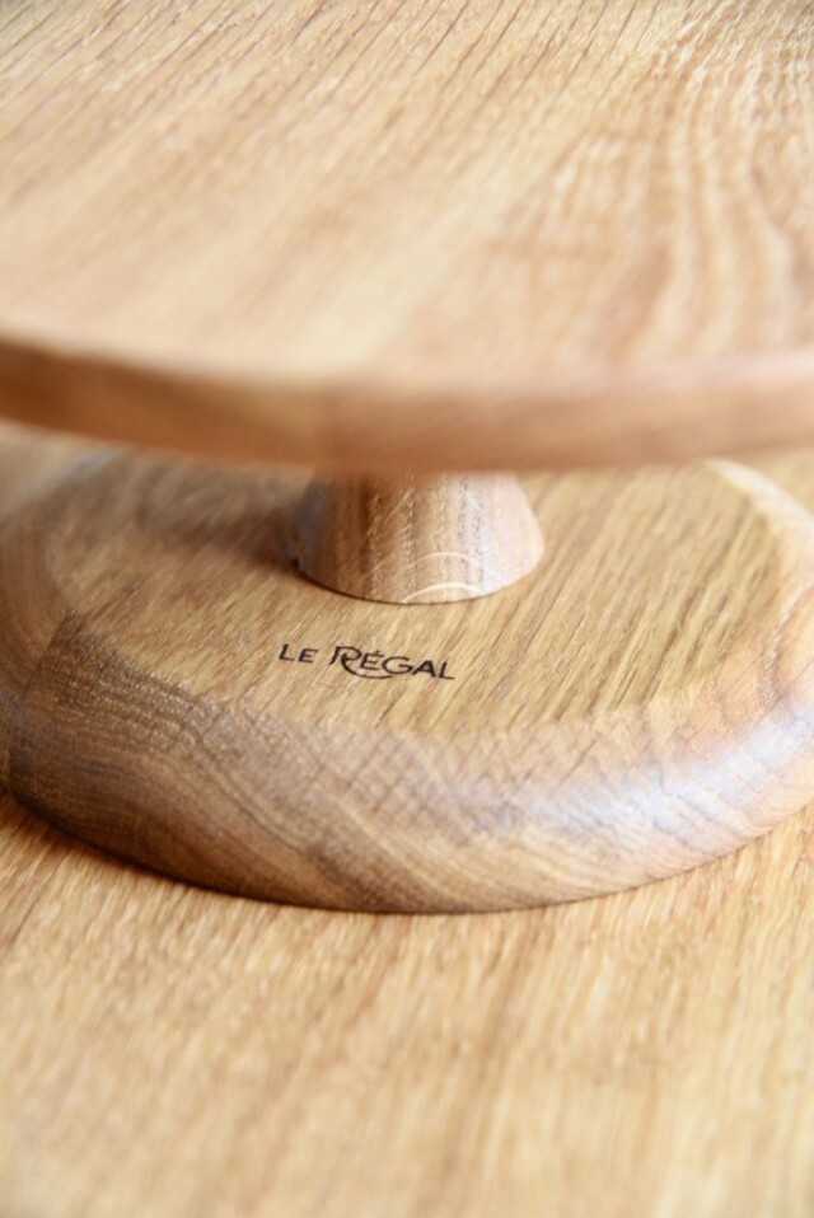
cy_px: 609
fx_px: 4064
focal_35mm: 120
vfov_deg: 17.1
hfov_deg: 11.4
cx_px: 407
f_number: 5
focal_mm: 120
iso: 5000
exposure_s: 1/200
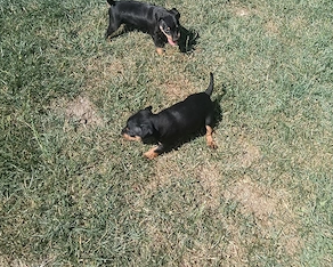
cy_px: 44
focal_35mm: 36
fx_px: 355
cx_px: 165
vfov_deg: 39.2
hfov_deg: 50.2
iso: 50
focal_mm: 3.98
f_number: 1.8
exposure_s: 1/435
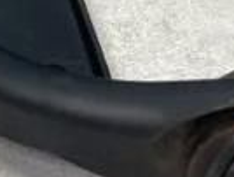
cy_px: -117
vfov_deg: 11.3
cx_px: -19
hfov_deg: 15.5
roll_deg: +2.9
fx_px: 840
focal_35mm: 124
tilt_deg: -29.4
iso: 125
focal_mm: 4.2
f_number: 1.6
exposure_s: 1/100
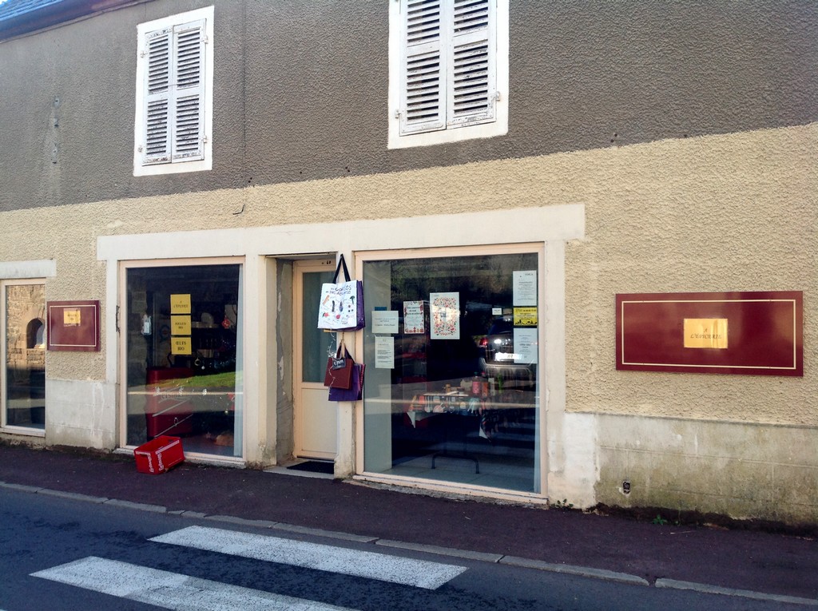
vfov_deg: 40.6
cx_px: 409
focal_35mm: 35
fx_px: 826
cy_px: 306
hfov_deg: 52.7
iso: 50
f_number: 2.4
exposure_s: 1/288
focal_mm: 4.28
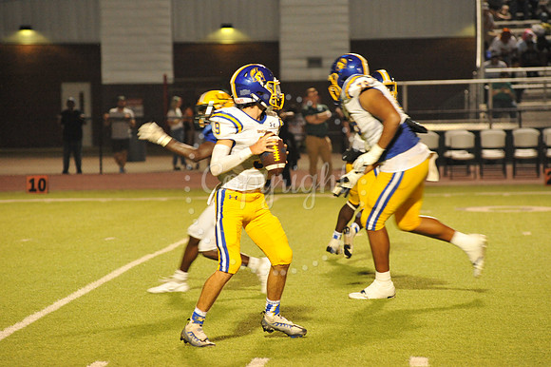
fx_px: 3059
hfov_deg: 10.3
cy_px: 184
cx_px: 276
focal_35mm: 200
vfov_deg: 6.9
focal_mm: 200
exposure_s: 1/200
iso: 5000
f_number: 5.6
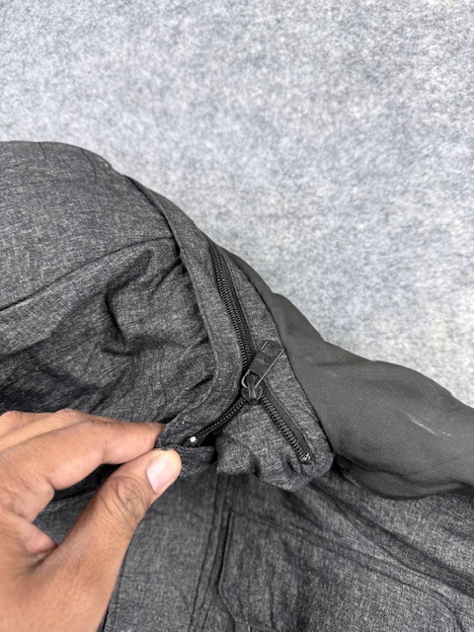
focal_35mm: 24
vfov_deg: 71.6
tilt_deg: -58.6
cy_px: 316
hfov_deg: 56.8
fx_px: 438
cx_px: 237
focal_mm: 6.76
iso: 100
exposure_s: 1/100
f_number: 1.78
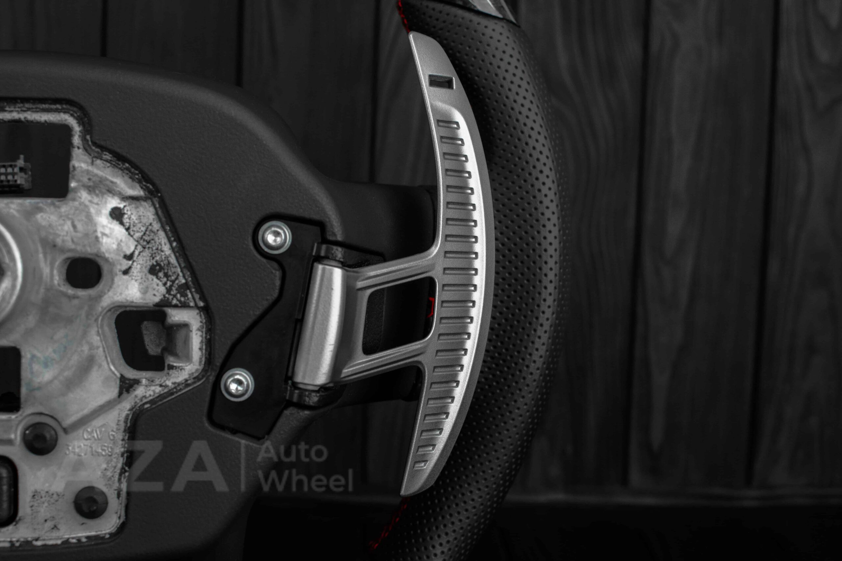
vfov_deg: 25.8
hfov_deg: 37.8
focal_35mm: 52
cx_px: 421
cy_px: 280
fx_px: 1228
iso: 500
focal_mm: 35
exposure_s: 1/125
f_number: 6.3
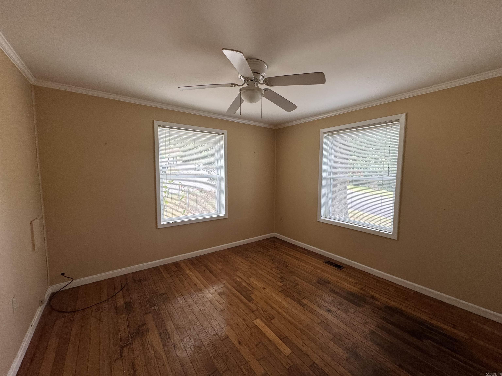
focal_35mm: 14
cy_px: 188
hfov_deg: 102.1
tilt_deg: -4.7
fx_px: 203
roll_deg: -0.9
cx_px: 251
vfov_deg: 85.7
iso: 200
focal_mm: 2.22
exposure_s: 1/120
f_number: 2.2
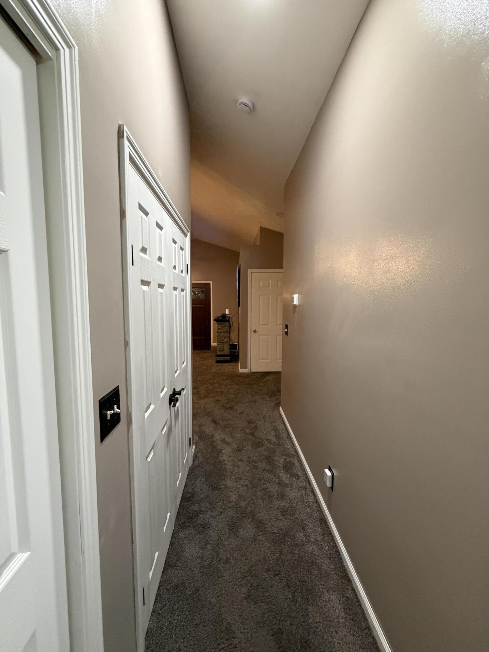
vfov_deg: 102.1
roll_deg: -0.7
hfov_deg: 85.7
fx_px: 264
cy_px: 326
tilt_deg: -5.0
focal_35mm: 14
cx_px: 244
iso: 640
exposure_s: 1/60
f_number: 2.2
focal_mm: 2.22
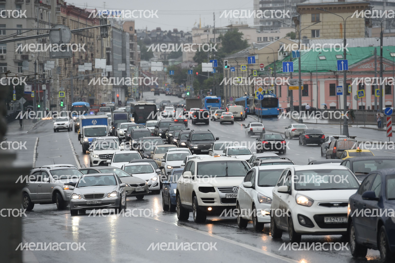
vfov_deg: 6.9
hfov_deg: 10.3
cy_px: 132
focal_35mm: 200
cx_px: 198
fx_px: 2193
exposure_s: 1/2500
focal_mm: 200
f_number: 5
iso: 1000
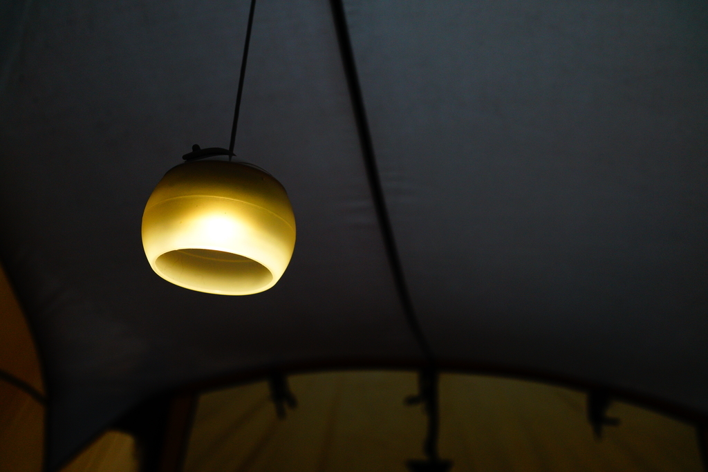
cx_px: 354
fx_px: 688
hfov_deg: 54.4
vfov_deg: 37.9
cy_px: 236
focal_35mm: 35
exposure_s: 1/100
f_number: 4
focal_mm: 35
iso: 1600
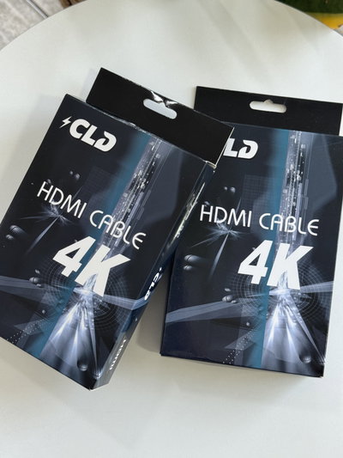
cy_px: 229
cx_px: 172
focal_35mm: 48
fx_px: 634
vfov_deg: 39.6
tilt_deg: -85.4
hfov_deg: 30.3
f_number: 1.78
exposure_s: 1/148
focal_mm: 6.76
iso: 64
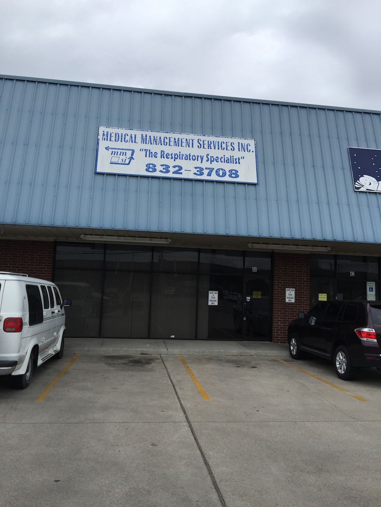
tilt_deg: +3.9
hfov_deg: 48.2
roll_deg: -2.3
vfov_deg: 61.7
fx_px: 426
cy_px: 254
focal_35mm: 29
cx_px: 190
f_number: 2.2
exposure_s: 1/879
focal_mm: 4.15
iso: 32
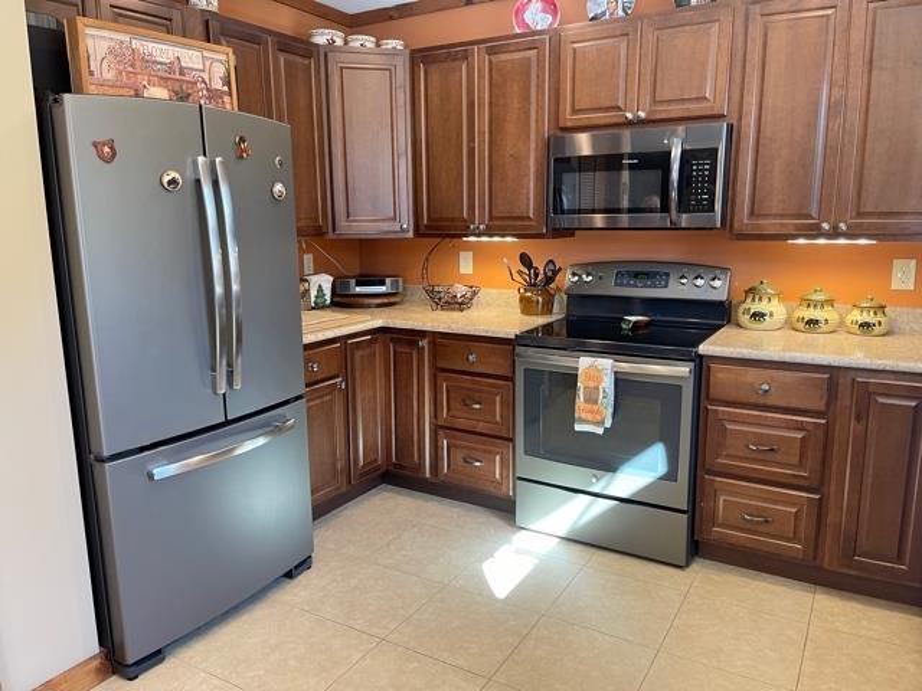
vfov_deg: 53.1
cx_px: 461
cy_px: 346
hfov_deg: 67.3
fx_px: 693
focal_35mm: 26
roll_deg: +0.4
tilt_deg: -11.5
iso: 125
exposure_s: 1/60
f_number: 1.6
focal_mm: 5.1
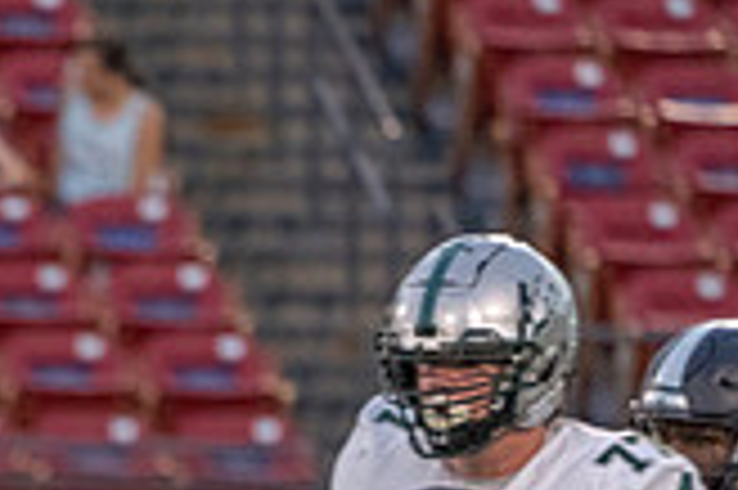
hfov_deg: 2.0
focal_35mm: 1009
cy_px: 829
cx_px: -500
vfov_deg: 1.4
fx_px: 20664
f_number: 5.6
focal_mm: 285
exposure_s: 1/1000
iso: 5000
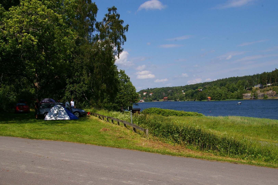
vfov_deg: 34.2
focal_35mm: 39
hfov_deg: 49.6
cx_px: 139
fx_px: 301
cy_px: 92
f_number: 11
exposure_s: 1/250
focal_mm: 26
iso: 200
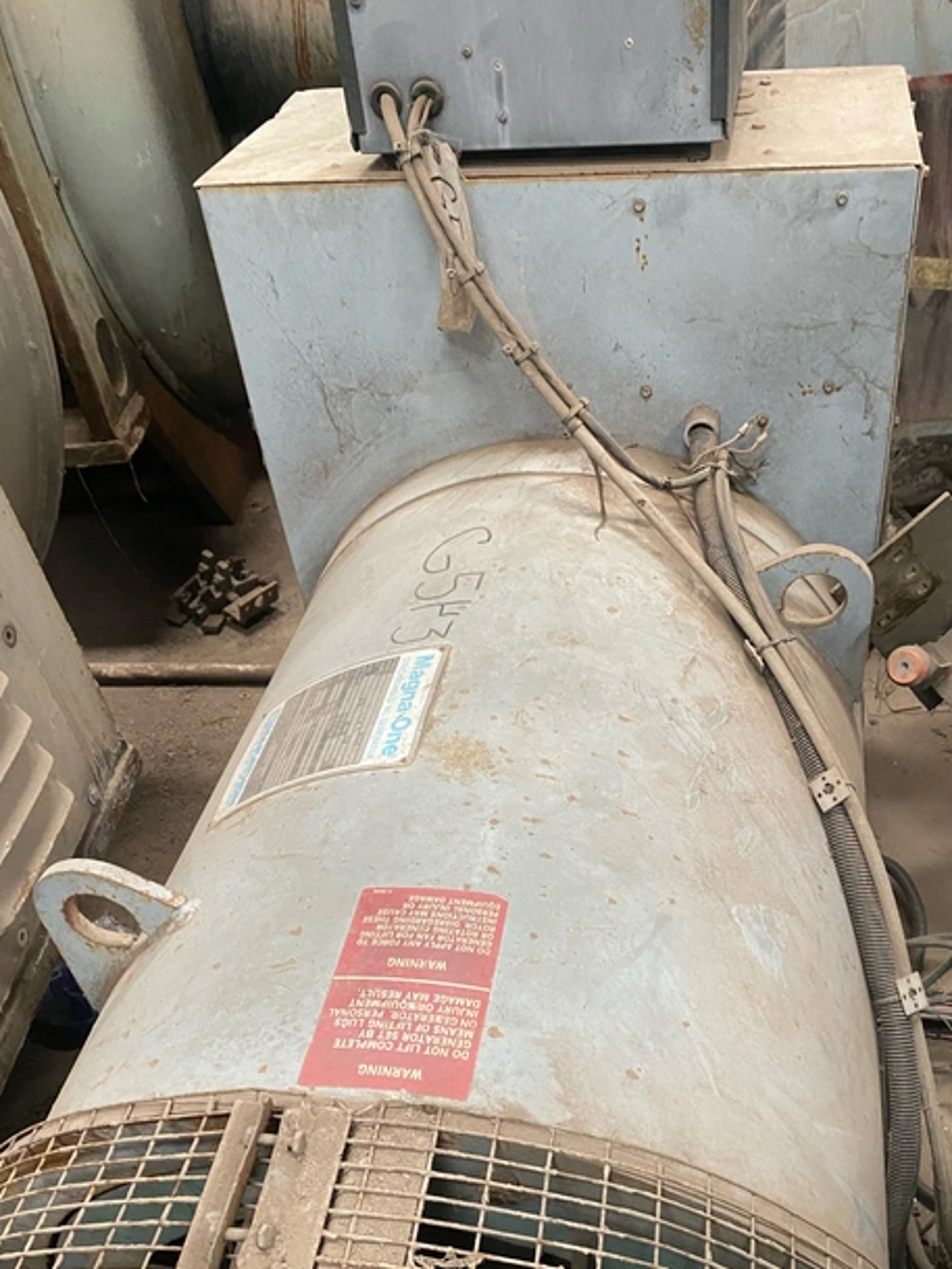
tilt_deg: -42.1
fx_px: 1173
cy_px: 777
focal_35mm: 32
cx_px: 566
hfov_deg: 44.0
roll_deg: +7.2
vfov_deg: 56.3
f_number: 1.8
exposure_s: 1/60
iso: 320
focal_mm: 4.25
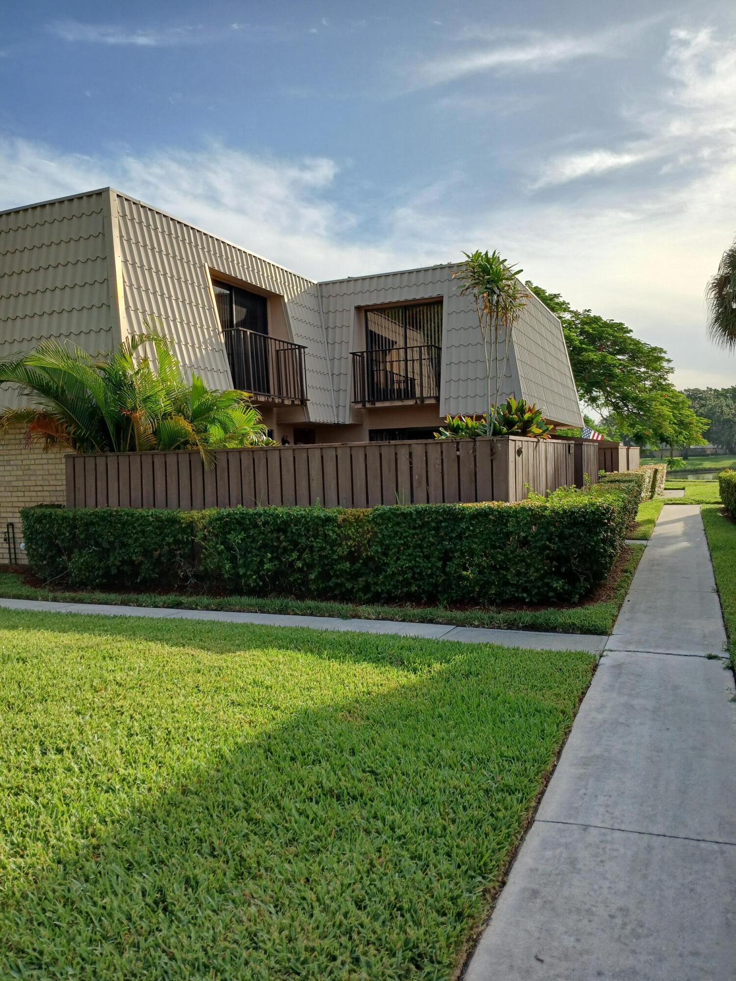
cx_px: 368
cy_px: 490
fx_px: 737
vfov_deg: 67.3
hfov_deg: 53.1
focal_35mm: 26
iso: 20
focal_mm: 3.98
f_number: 1.8
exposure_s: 1/479
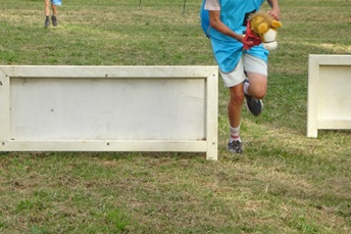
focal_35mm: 189
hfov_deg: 10.8
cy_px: 46
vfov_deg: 7.2
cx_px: 44
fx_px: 1842
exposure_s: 1/125
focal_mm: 17.49
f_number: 5
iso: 80
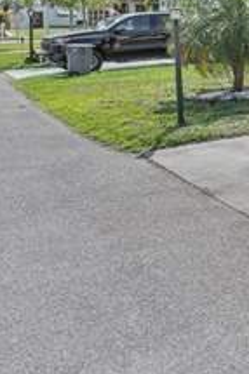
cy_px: 33
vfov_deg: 35.8
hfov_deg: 16.6
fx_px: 540
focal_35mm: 52
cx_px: 542
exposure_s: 1/100
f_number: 8
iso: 100
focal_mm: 14
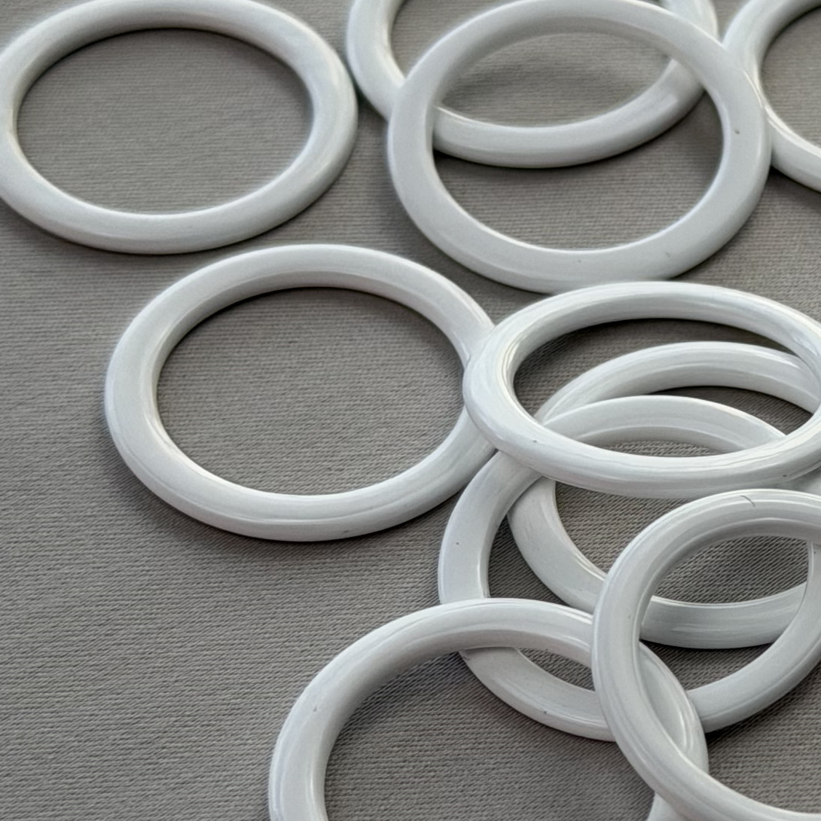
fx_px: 4213
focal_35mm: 157
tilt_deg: -46.3
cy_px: 515
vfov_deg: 11.1
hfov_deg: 11.0
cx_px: 945
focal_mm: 6.76
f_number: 1.78
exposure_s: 1/733
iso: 64
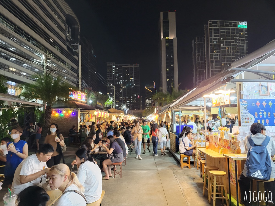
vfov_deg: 53.1
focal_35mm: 26
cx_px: 138
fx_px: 207
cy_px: 103
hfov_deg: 67.3
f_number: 1.8
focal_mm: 5.4
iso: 500
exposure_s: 1/50
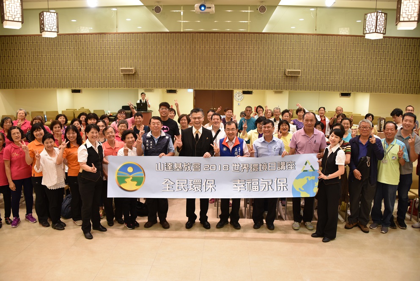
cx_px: 210
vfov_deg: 46.4
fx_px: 327
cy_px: 140
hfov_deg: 65.5
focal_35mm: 28
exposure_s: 1/30
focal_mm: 28
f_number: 3.5
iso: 720
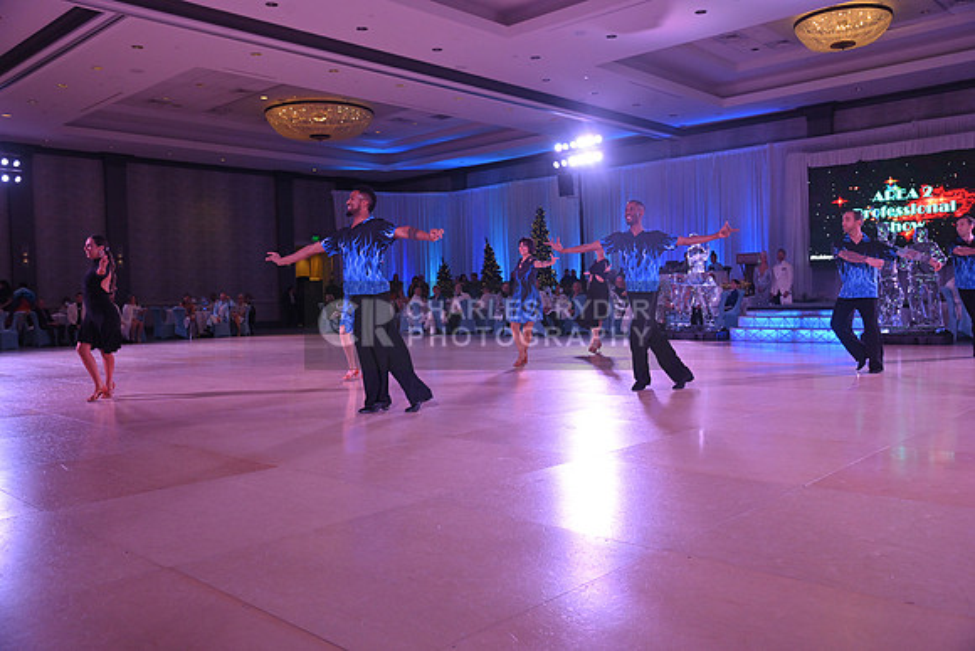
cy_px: 326
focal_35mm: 31
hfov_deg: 60.3
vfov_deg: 42.3
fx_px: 840
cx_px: 488
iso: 1800
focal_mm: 31
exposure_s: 1/400
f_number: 5
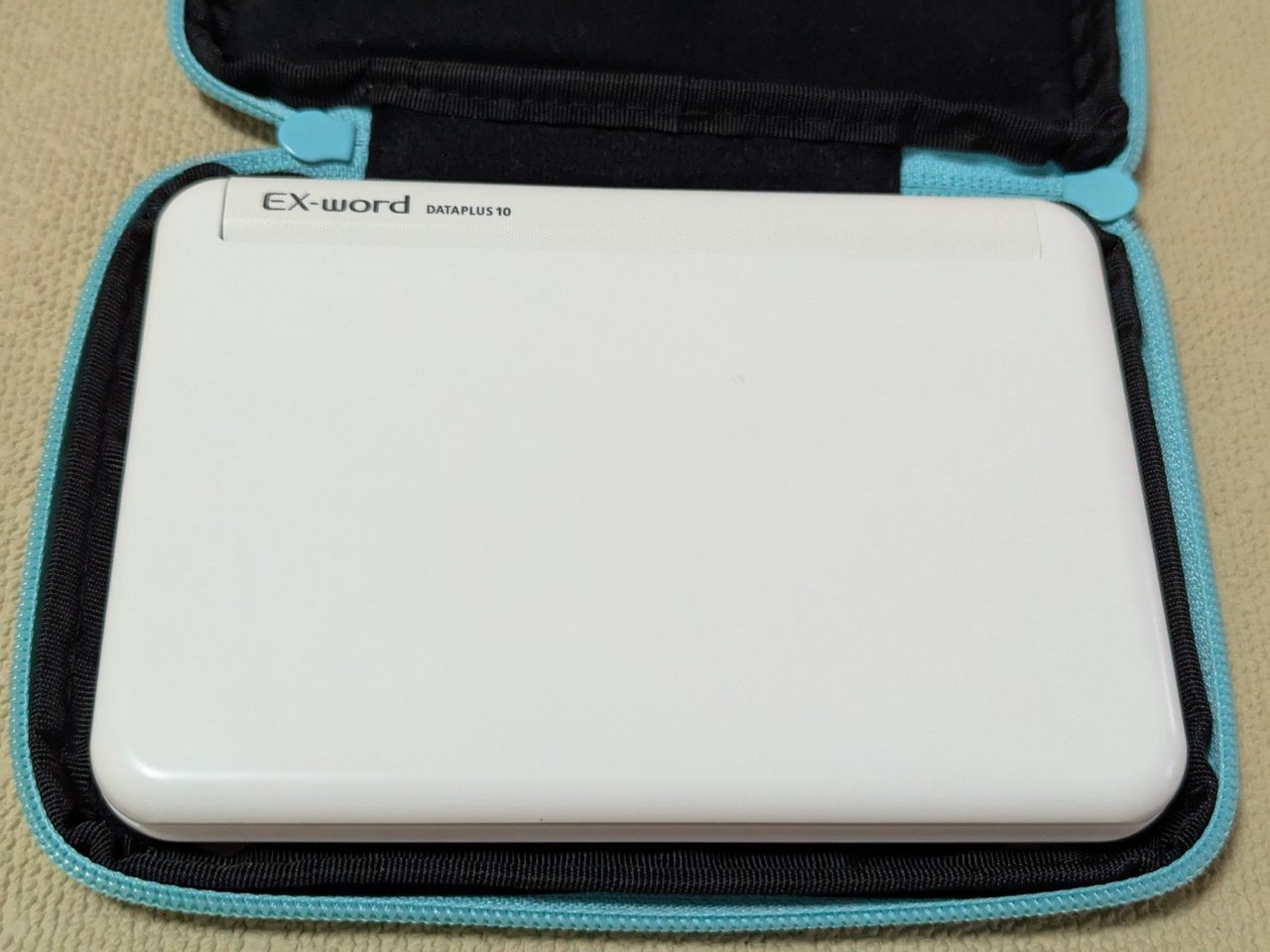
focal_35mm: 48
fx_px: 1761
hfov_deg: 39.7
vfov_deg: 30.3
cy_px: 476
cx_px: 635
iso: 450
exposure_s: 1/119
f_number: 1.85
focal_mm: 6.81
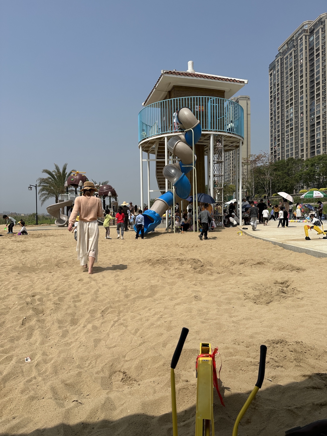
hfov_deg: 56.8
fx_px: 302
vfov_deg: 71.6
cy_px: 218
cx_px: 164
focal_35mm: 24
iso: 80
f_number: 1.78
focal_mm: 6.86
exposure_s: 1/8197
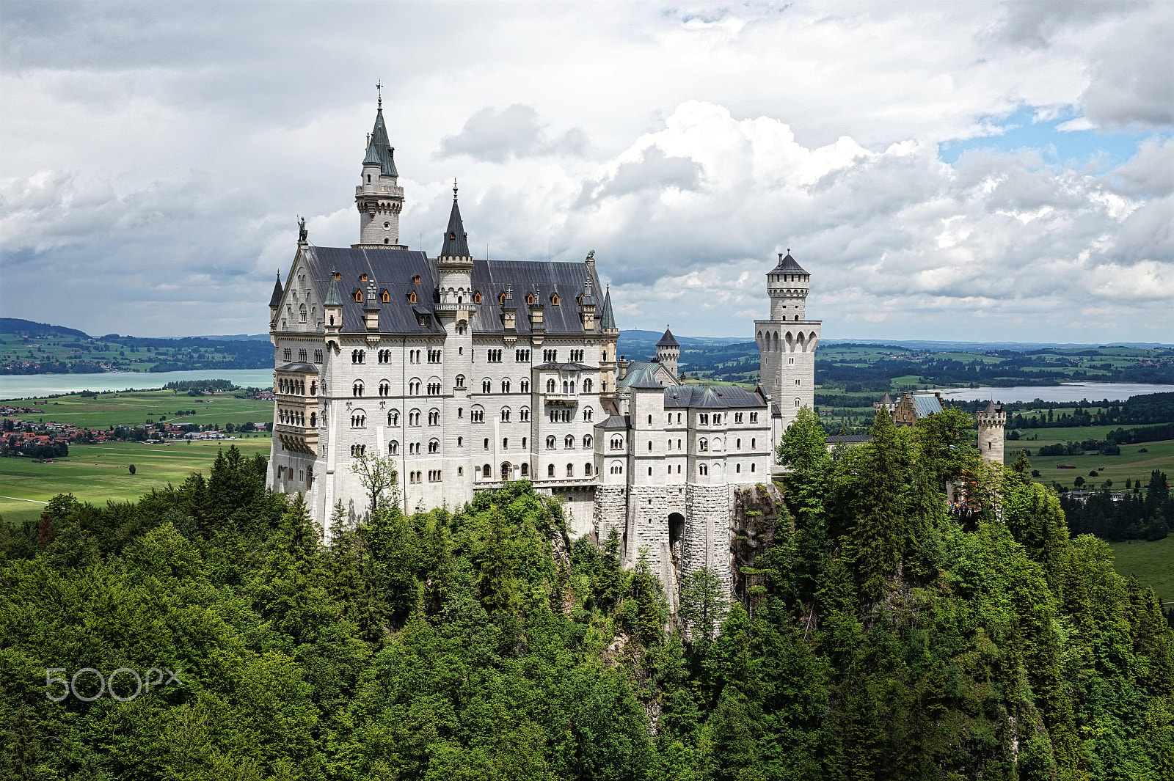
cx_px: 587
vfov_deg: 30.8
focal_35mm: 44
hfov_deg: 45.0
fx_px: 1418
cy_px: 390
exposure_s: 1/100
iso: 100
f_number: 14
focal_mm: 29
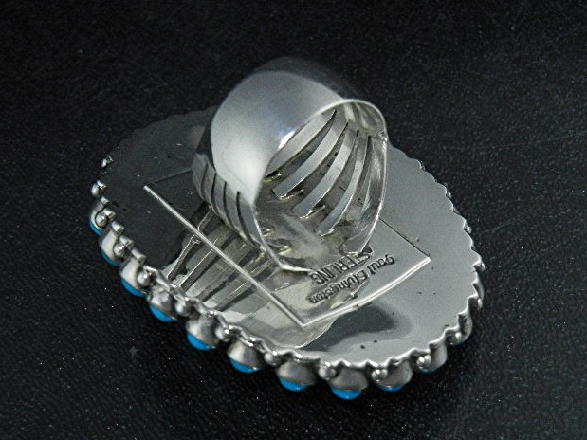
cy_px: 220
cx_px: 302
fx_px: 1560
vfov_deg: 16.1
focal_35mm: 92
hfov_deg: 21.3
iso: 800
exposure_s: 1/30
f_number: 8.8
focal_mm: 16
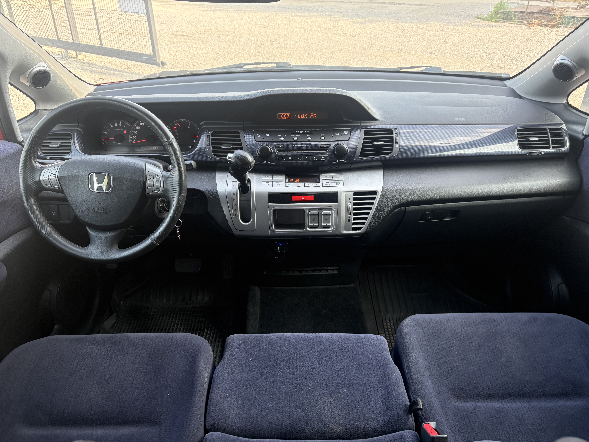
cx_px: 294
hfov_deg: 67.3
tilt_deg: -29.3
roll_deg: +0.0
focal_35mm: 26
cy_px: 221
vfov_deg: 53.1
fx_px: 442
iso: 100
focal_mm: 5.96
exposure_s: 1/172
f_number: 1.6
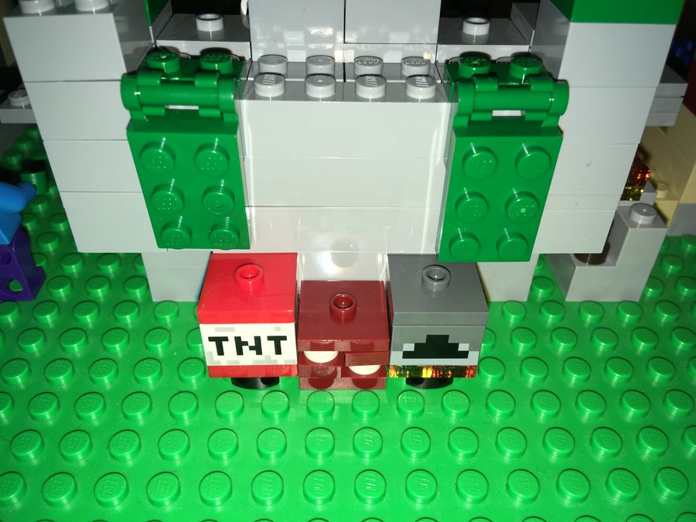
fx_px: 583
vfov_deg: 48.2
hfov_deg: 61.7
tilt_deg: -37.5
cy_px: 261
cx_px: 348
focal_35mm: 29
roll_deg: -2.5
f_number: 2.2
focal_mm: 4.15
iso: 25
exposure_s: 1/219
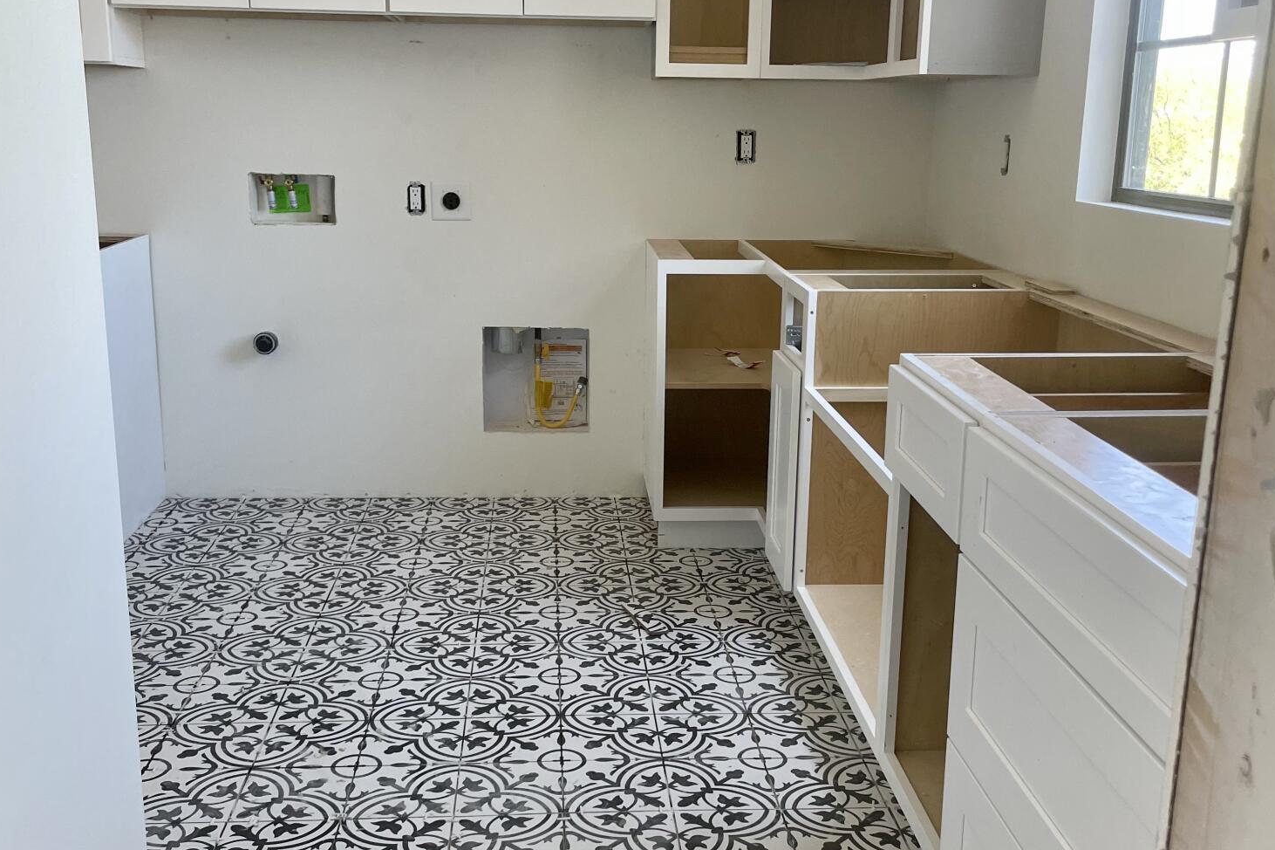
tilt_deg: -13.8
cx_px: 628
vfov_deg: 35.9
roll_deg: -1.1
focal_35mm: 37
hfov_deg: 51.9
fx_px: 1310
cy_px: 459
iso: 100
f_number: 1.6
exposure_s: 1/121
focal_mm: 4.2
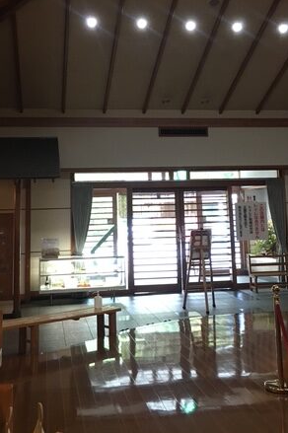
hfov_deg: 30.5
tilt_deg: +8.6
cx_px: 142
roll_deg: +1.2
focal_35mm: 44
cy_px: 141
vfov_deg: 43.8
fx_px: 529
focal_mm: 4.15
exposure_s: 1/30
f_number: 2.2
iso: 160
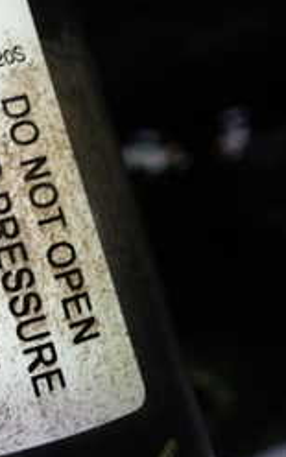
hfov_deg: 15.5
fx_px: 960
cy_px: 142
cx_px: -153
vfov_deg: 26.6
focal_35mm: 77
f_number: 2.3
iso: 200
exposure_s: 1/60
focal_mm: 5.4
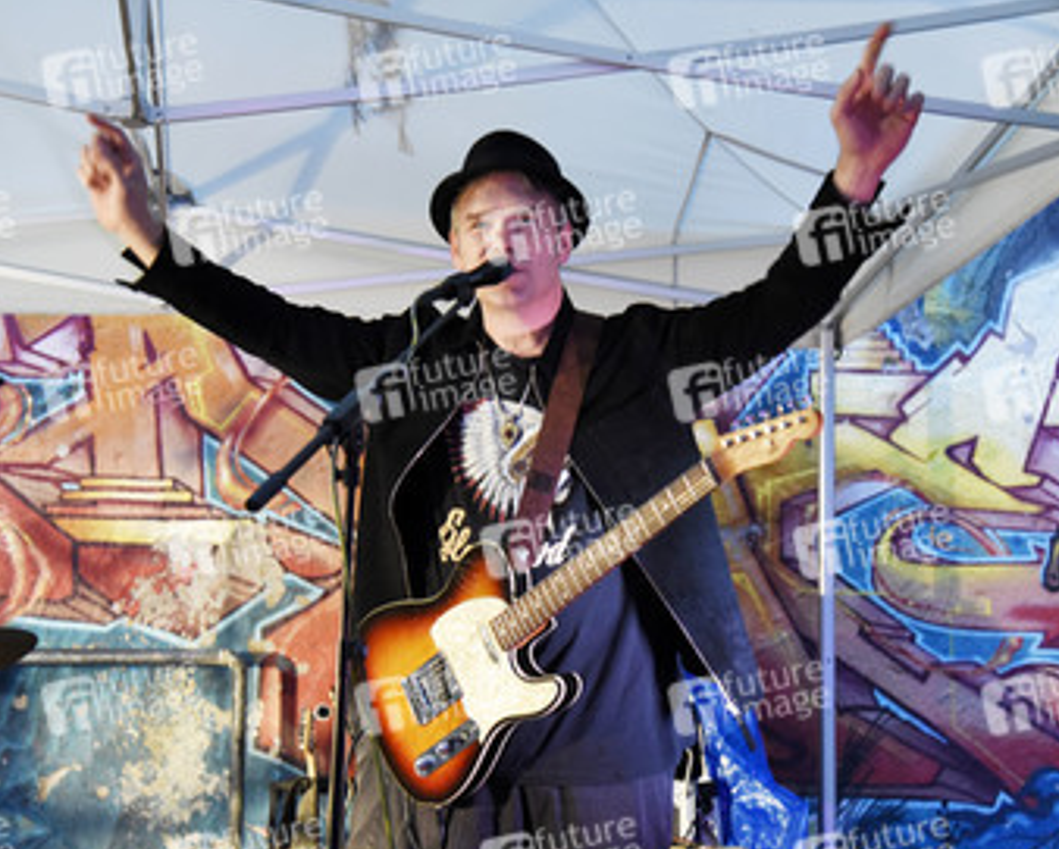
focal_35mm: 65
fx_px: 2039
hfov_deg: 29.1
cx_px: 478
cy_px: 464
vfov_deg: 23.5
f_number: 4
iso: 3200
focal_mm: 52
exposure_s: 1/50
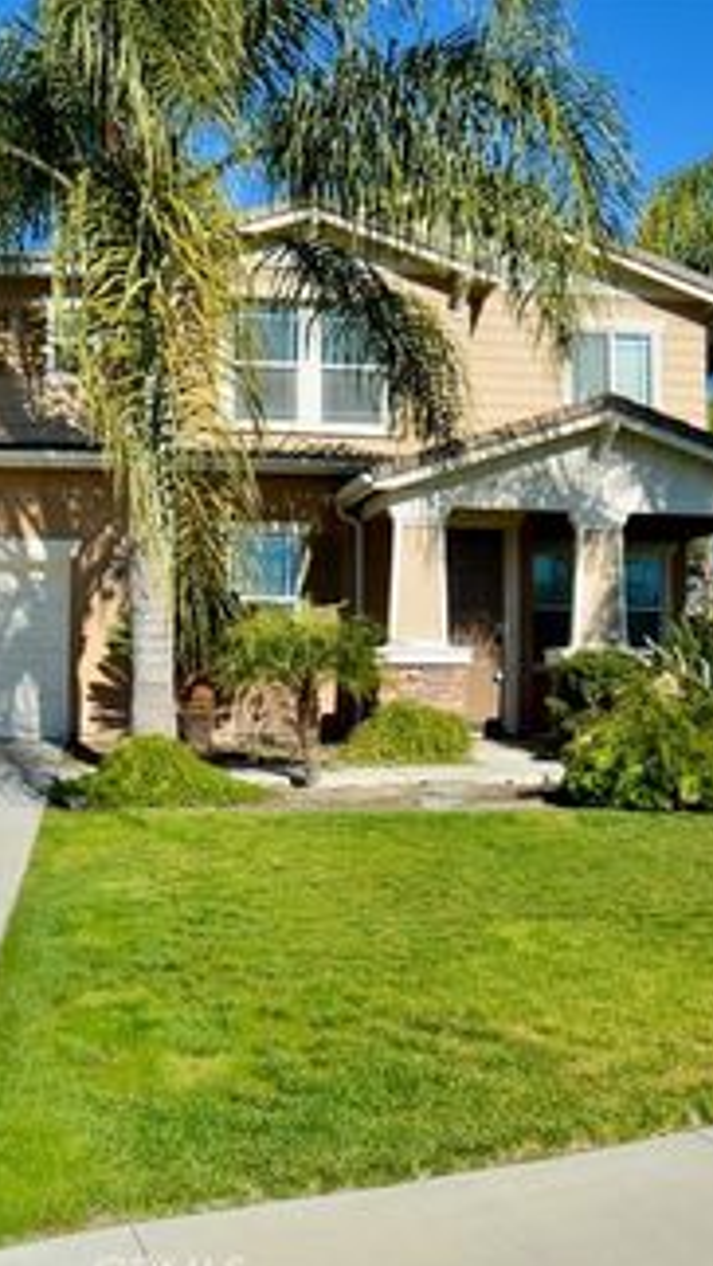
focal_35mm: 34
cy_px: 649
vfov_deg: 58.0
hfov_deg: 34.4
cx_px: 251
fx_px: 1141
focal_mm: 14
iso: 100
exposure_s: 1/320
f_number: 9
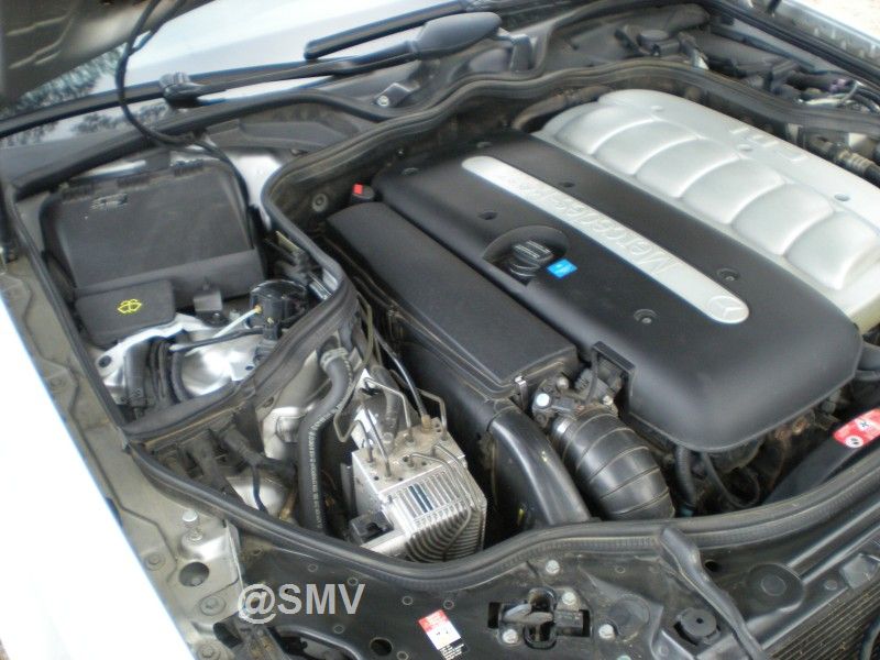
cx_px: 440
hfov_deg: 49.0
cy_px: 330
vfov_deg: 37.7
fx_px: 966
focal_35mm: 38
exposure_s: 1/54.3
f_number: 3.1
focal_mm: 6.3
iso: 200
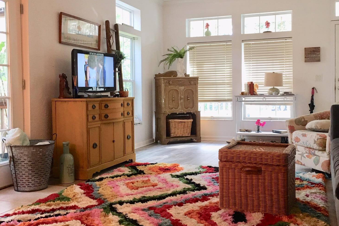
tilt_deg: -0.3
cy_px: 101
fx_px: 386
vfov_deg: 32.6
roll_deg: +1.5
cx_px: 171
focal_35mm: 41
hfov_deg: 47.4
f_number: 2.2
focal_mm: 4.15
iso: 40
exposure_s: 1/30
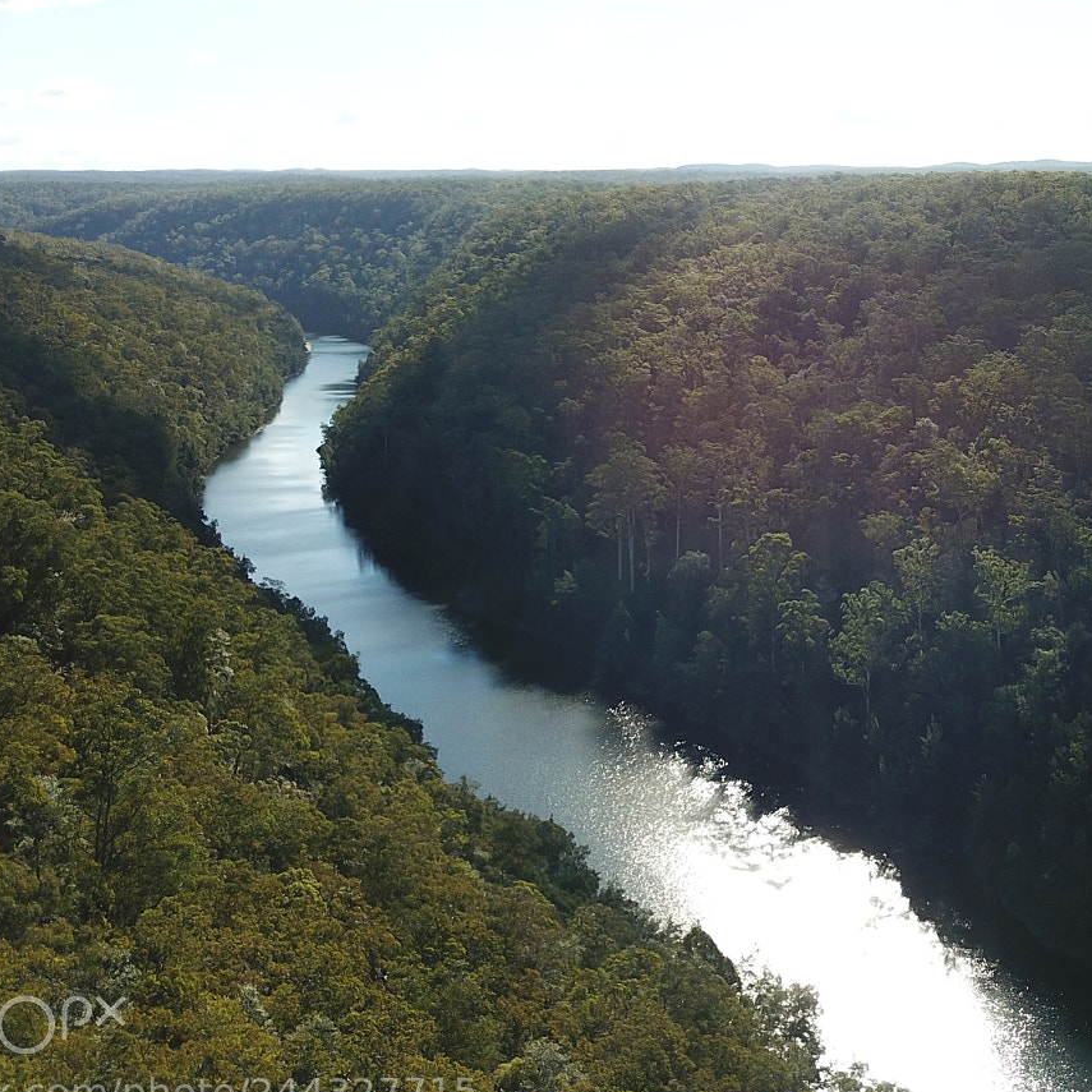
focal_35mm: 43
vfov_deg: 39.0
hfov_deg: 38.1
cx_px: 830
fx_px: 1535
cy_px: 427
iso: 100
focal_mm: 4.73
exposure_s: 1/891
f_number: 2.2
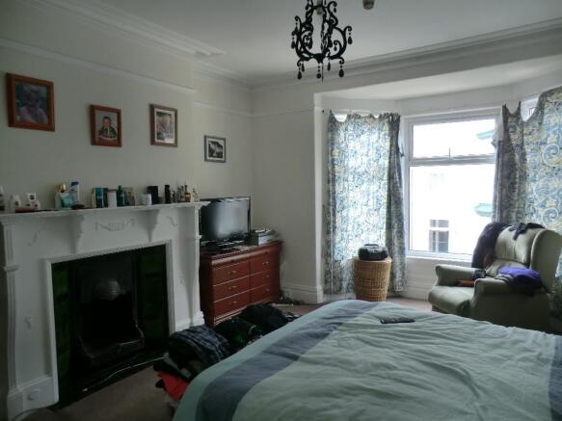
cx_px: 281
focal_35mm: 24
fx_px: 390
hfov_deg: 71.6
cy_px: 210
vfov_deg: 56.8
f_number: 3.2
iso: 64
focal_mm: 4.3
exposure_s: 1/60
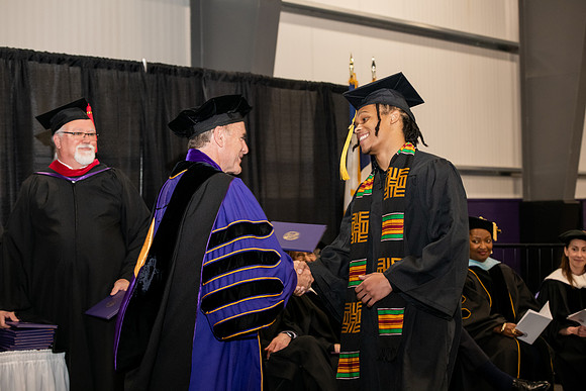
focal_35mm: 70
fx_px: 1140
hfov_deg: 28.8
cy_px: 196
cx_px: 293
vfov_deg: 19.5
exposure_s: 1/200
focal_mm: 70
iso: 2000
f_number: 5
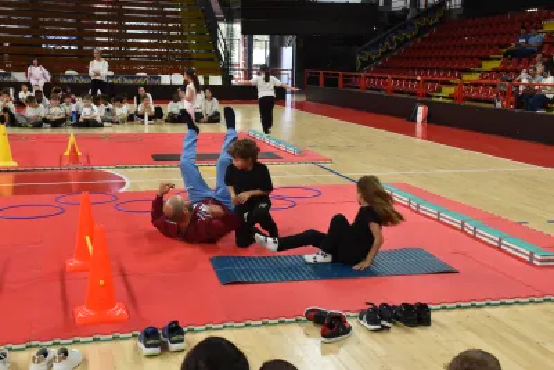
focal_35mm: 48
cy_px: 185
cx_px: 277
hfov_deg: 41.1
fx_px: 739
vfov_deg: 28.1
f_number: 9
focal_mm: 32
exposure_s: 1/80
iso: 800
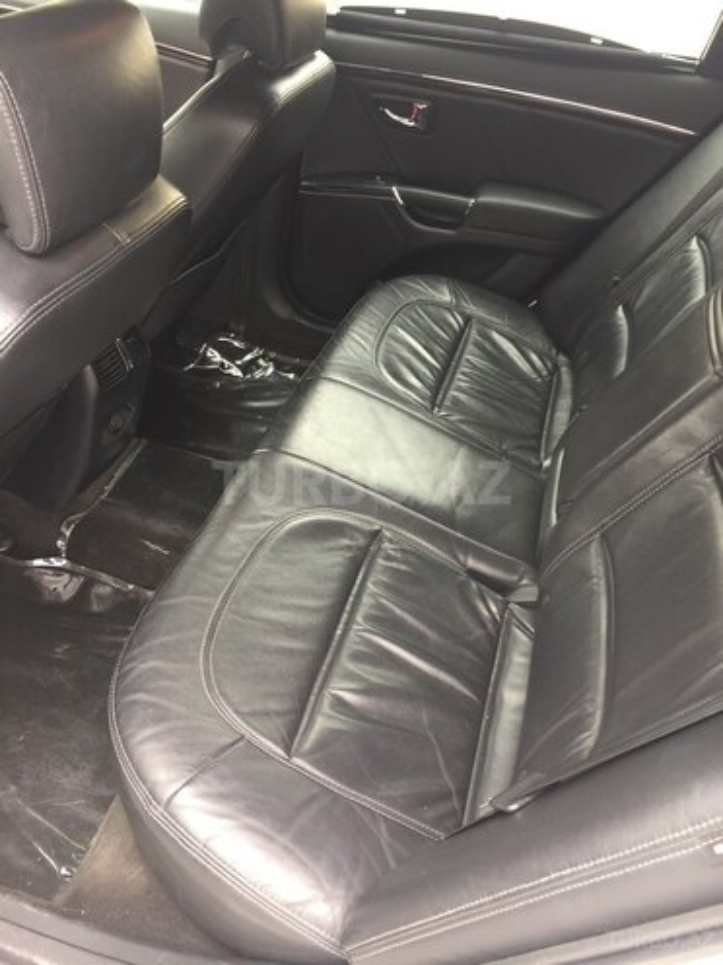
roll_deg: -7.0
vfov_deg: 61.7
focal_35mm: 29
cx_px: 362
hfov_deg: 48.2
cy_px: 482
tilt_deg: -38.5
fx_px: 808
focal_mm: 4.15
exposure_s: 1/50
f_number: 2.2
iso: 40
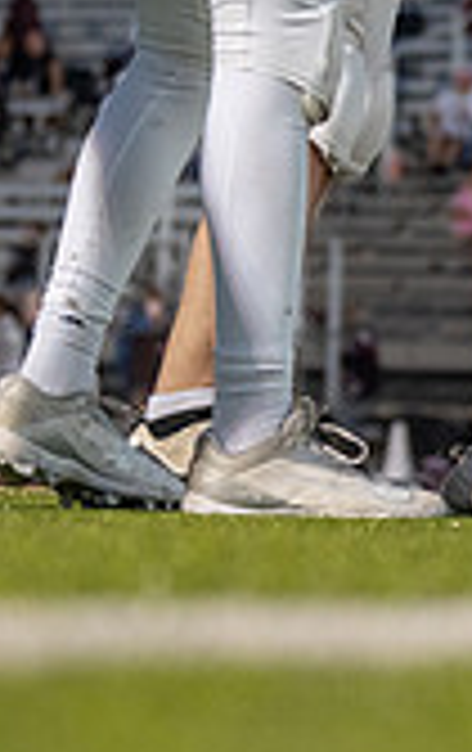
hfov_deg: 4.0
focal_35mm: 329
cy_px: 66
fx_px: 6742
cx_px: 738
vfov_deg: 6.4
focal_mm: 70
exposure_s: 1/500
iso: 500
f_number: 2.8
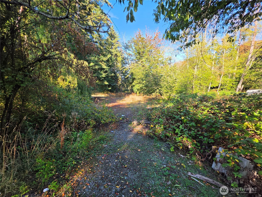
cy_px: 98
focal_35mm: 13
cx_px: 131
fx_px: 98
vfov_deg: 89.9
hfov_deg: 106.2
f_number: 1.9
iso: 32
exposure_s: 1/414
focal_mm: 2.2
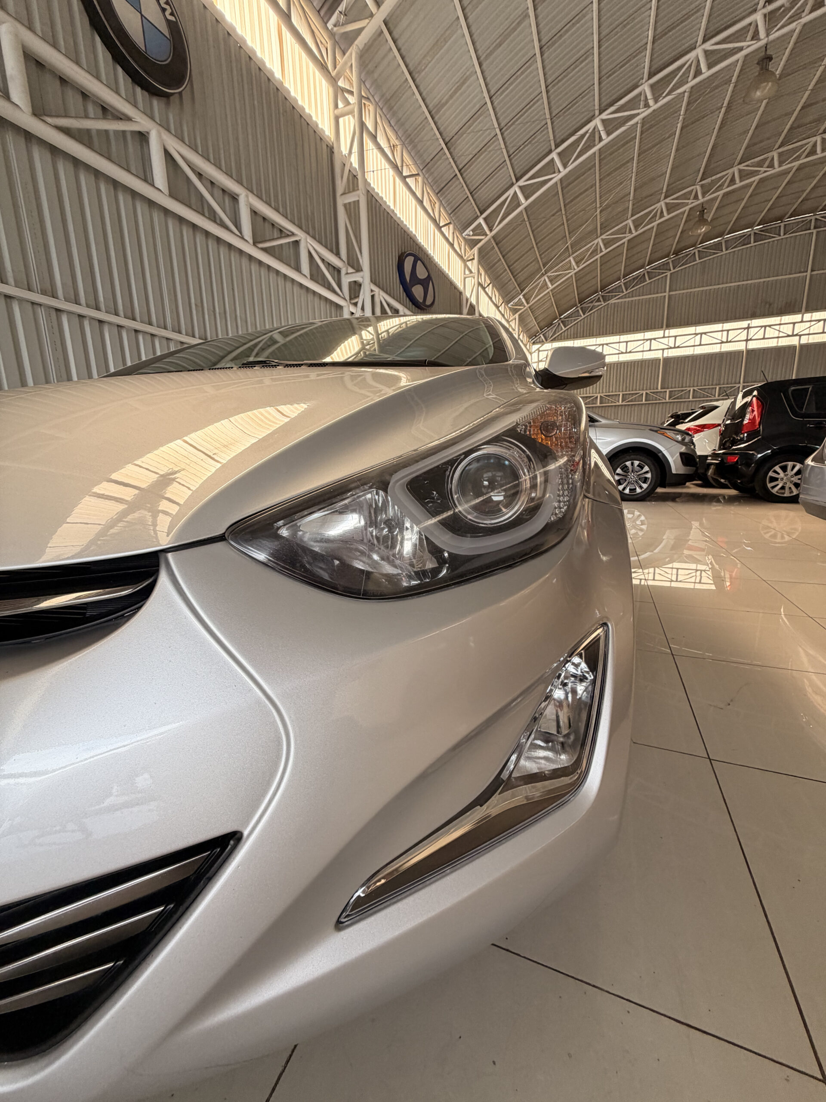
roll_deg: +1.6
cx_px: 413
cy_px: 551
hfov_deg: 85.7
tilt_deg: -12.0
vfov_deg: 102.1
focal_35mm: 14
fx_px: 445
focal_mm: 2.22
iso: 100
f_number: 2.2
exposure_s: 1/121
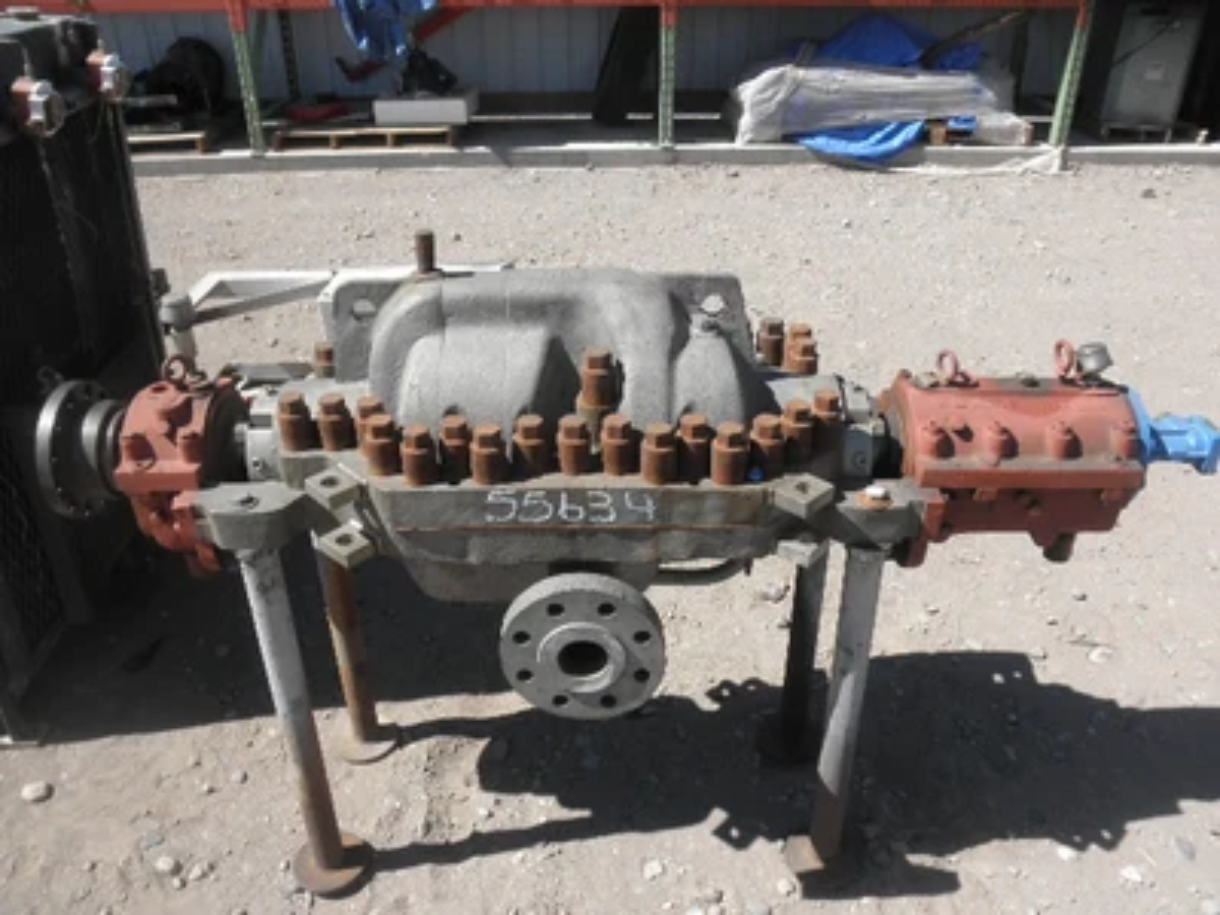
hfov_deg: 63.4
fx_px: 987
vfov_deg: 49.7
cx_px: 610
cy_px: 458
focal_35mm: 28
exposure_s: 1/80
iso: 64
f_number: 8.5
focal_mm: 5
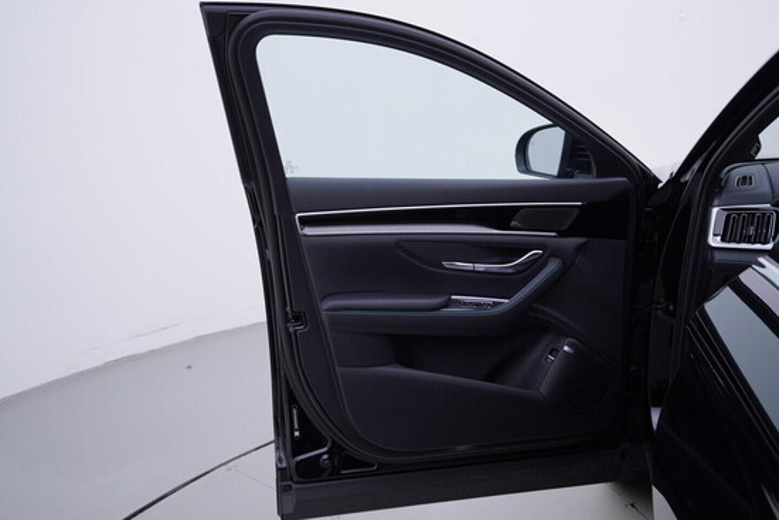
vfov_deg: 36.9
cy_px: 260
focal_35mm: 36
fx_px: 779
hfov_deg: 53.1
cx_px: 390
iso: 125
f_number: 4
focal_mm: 24
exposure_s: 1/60
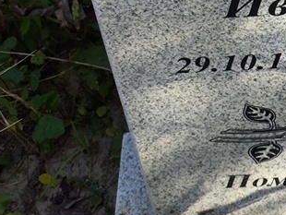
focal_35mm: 129
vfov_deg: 11.3
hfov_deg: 15.0
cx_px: 298
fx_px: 1067
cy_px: -21
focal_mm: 4.71
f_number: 1.7
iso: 50
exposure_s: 1/427
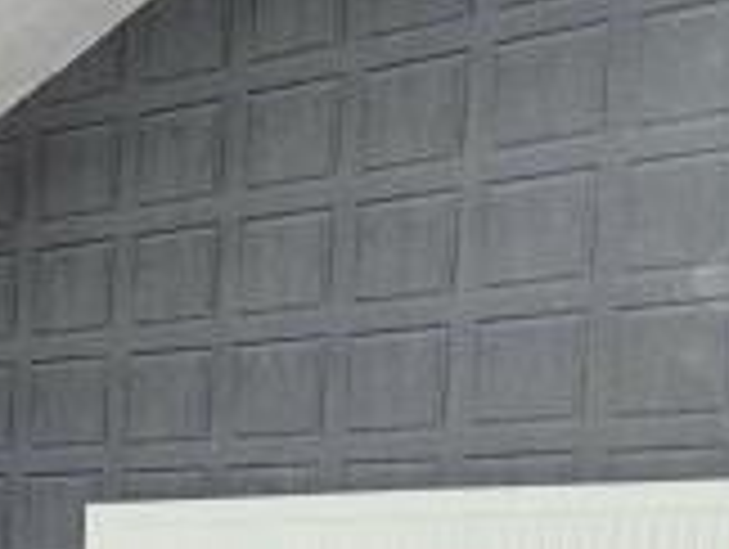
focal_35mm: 82
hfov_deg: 20.4
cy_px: 824
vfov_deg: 16.4
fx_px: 1729
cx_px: -364
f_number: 2.2
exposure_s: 1/50
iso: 250
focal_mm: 2.2
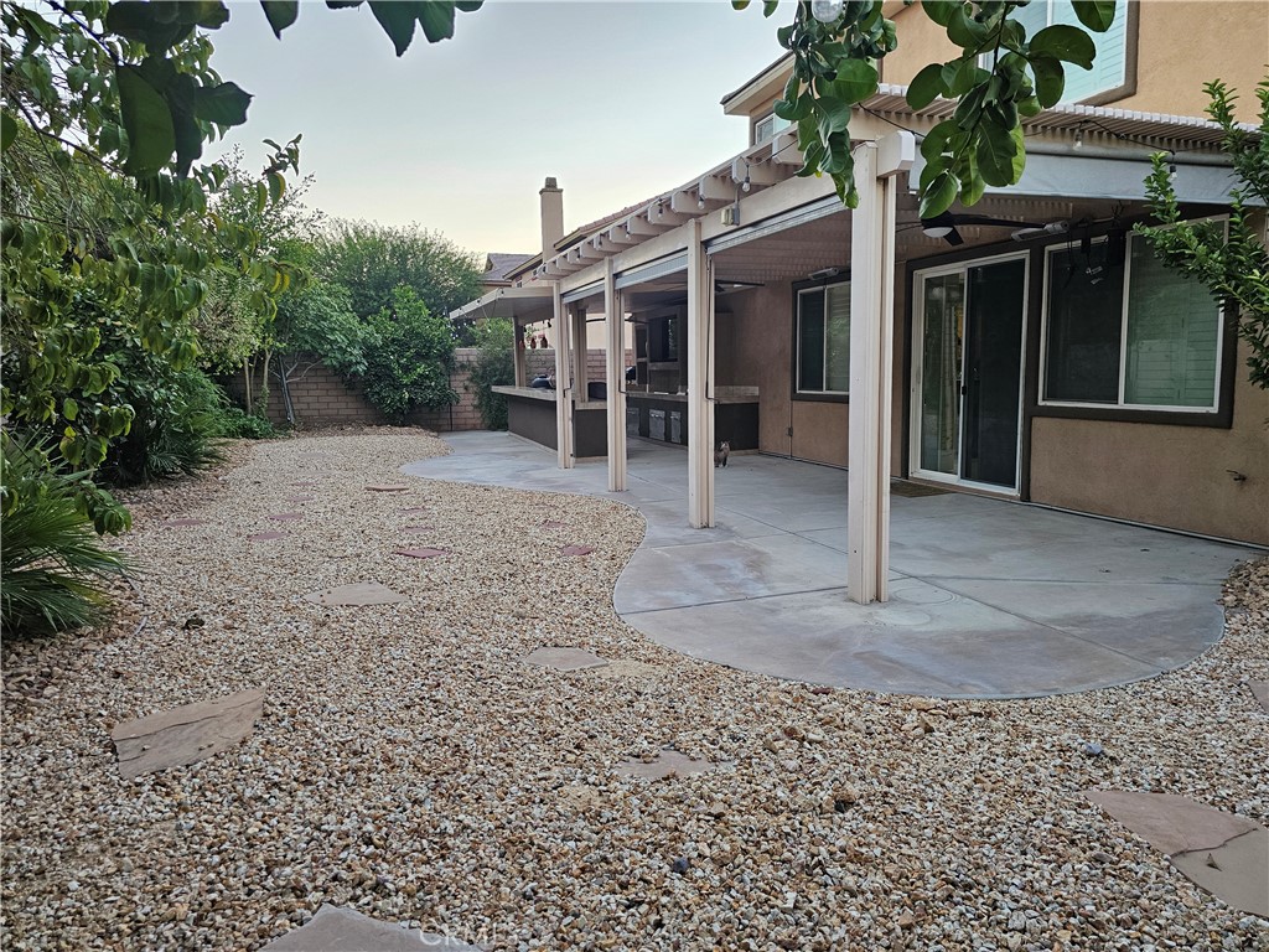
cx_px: 634
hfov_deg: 73.9
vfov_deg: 58.9
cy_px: 476
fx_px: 843
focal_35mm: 23
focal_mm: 6.3
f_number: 1.7
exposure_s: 1/120
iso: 160
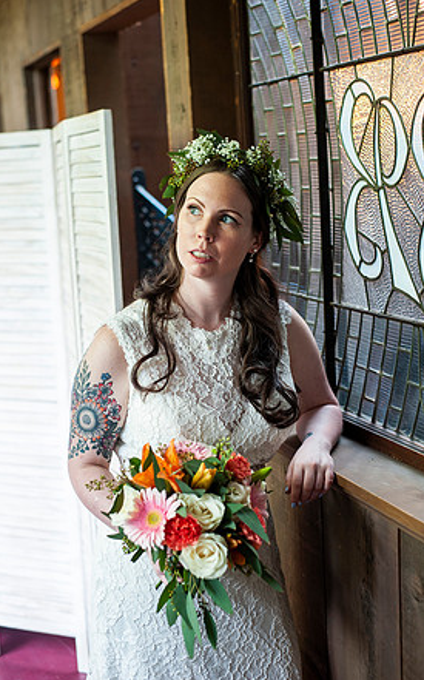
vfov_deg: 38.9
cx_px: 214
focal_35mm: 52
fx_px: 963
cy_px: 344
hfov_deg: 24.8
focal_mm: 50
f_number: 2.8
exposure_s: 1/100
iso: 1000
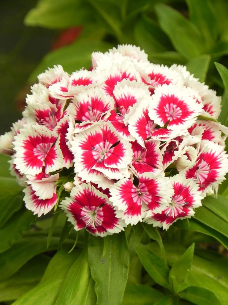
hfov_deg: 7.0
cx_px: 114
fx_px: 1862
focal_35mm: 212
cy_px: 152
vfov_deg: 9.3
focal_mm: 37.7
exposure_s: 1/1000
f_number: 5
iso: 160
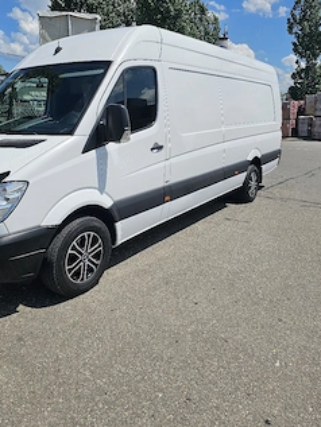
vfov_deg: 61.2
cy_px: 176
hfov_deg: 48.2
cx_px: 152
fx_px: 358
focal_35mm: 29
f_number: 1.7
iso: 10
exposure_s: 1/1667
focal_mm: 6.3
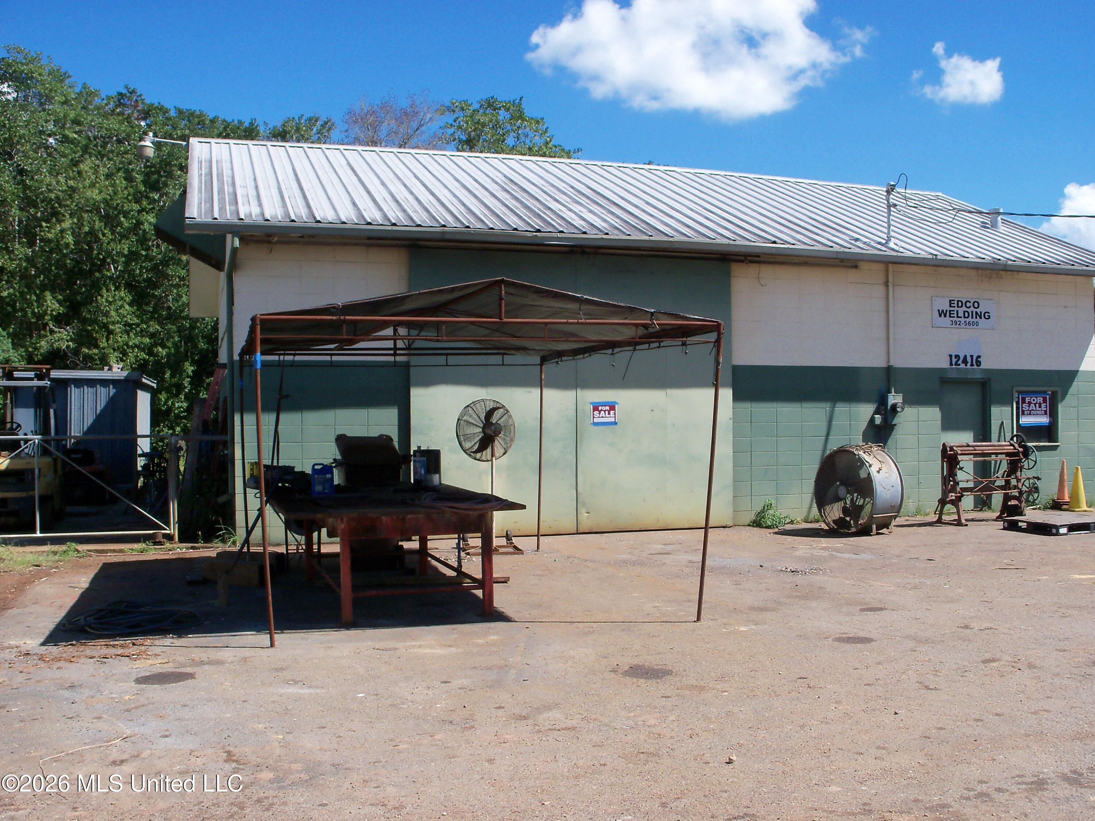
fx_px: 1107
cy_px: 410
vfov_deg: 40.7
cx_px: 548
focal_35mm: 35
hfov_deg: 52.6
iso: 80
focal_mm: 6.3
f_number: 5.5
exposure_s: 1/400
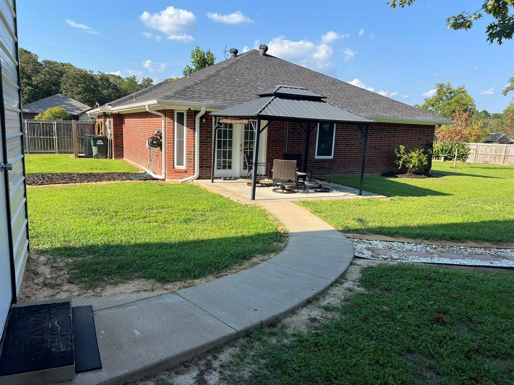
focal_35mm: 26
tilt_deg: -9.8
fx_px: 386
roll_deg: -2.2
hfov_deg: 67.3
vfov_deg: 53.1
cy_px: 192
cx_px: 257
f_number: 1.5
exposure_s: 1/1698
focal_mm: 5.7
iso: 50
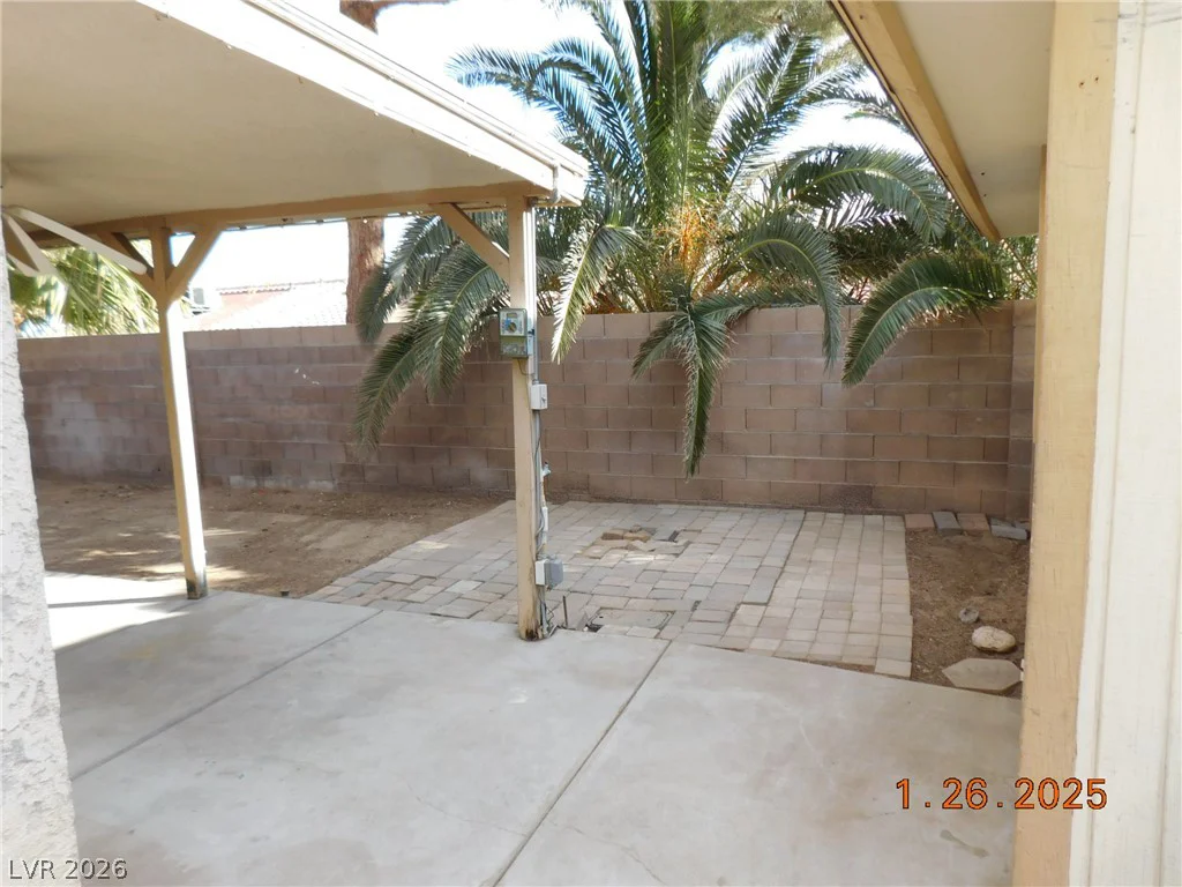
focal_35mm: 23
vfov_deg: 58.9
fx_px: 785
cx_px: 591
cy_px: 444
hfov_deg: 73.9
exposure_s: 1/320
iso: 125
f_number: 3
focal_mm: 4
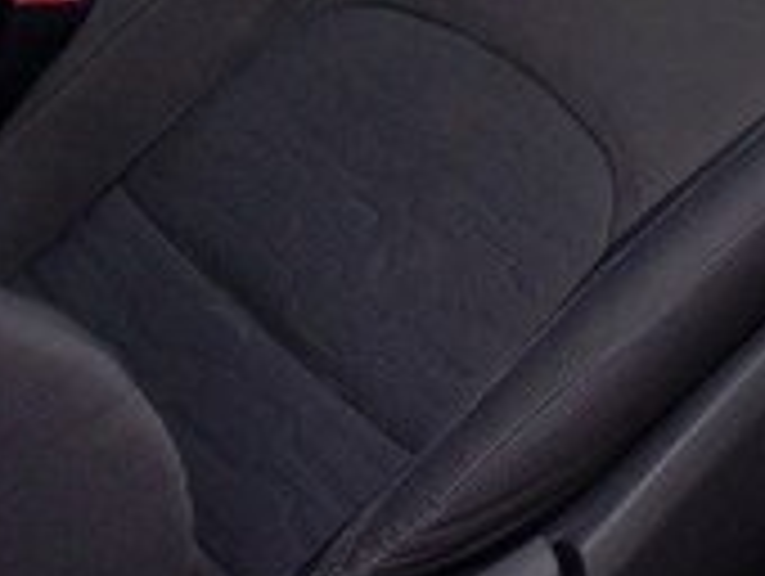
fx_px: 2833
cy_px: -484
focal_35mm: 128
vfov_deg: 10.8
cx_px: 783
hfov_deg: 15.1
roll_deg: +7.0
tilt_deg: -23.3
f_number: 2.4
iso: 50
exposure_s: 1/30
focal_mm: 4.12
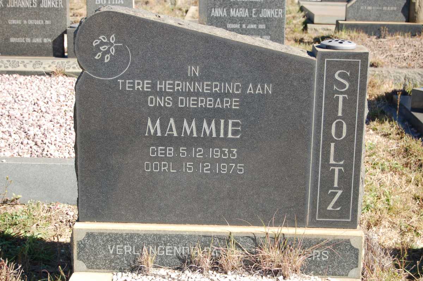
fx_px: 810
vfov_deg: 19.7
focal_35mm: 69
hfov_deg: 29.3
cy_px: 140
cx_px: 212
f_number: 6.3
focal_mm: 46
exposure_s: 1/200
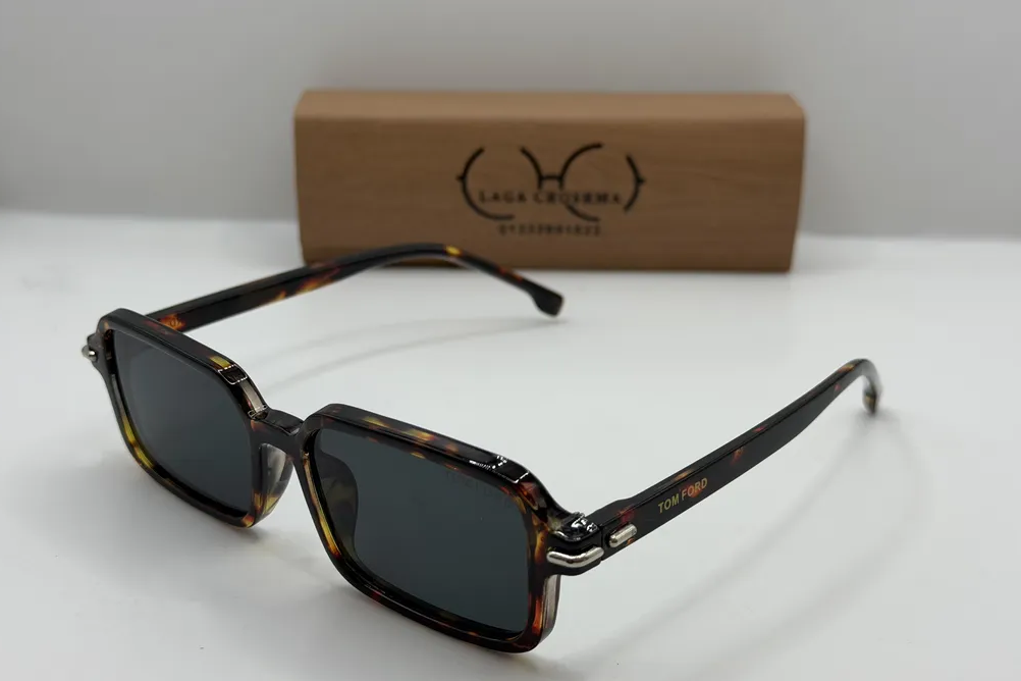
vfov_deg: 26.5
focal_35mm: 51
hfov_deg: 38.9
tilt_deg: -21.9
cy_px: 359
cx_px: 507
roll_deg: +0.0
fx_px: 1446
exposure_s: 1/437
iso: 64
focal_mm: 6.76
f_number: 1.78
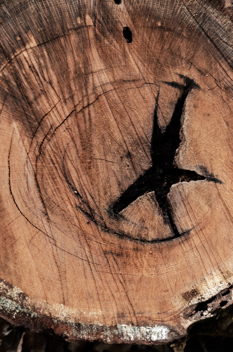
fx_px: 1433
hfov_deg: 9.3
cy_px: 176
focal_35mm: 147
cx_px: 116
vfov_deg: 14.0
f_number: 9
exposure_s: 1/80
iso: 2000
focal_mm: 98
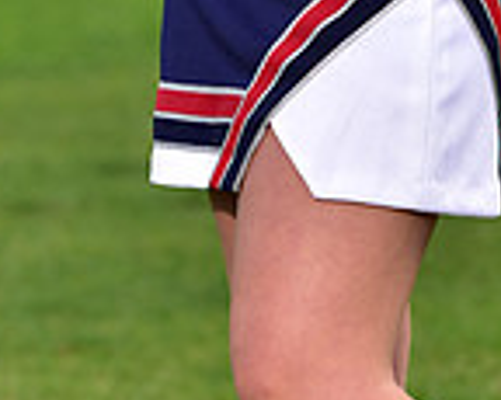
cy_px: -470
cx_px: 371
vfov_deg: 3.6
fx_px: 6268
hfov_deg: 4.6
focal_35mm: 423
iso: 160
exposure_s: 1/250
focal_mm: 112
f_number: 4.5
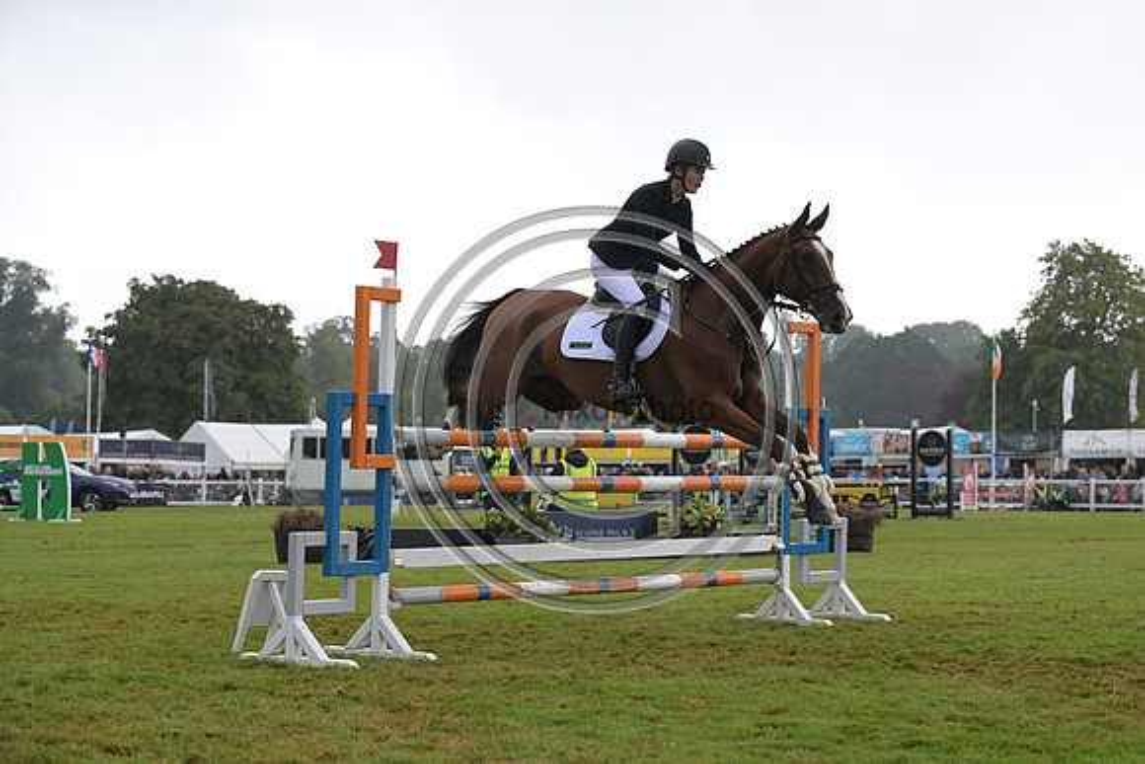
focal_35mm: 80
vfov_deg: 17.1
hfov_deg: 25.4
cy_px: 382
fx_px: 2545
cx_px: 572
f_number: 4.5
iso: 1100
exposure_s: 1/1250
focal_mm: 80
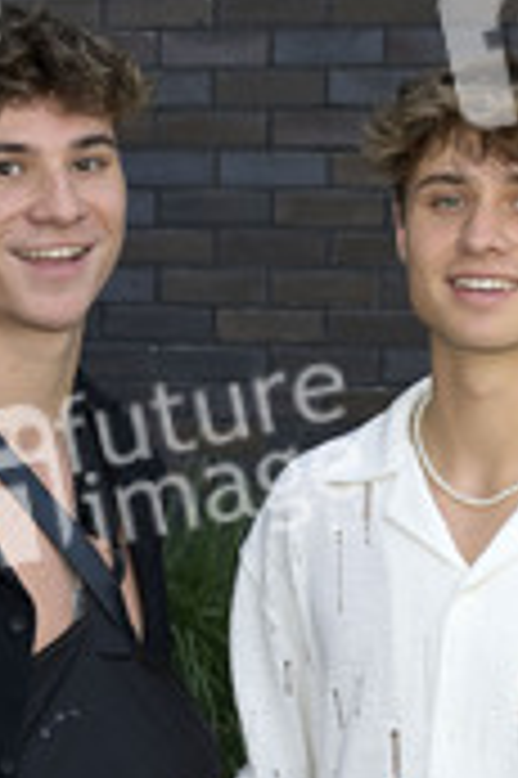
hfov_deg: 16.4
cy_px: 697
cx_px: 261
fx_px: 1795
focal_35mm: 83
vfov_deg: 23.8
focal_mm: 36
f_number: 5.6
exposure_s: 1/250
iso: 500
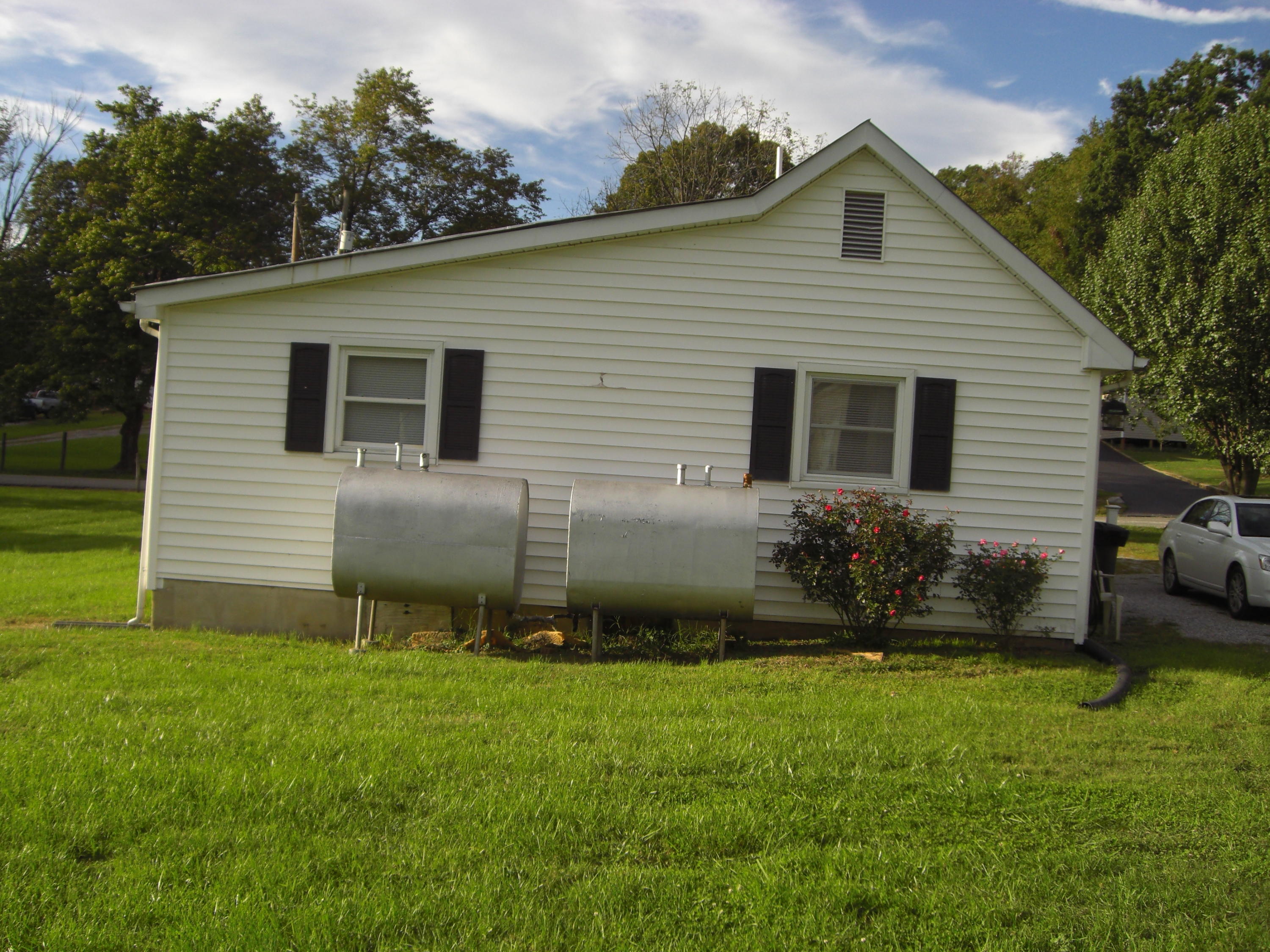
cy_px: 476
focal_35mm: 38
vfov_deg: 37.7
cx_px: 635
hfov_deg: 49.0
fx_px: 1394
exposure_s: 1/1000
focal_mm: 6.2
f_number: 2.7
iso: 64
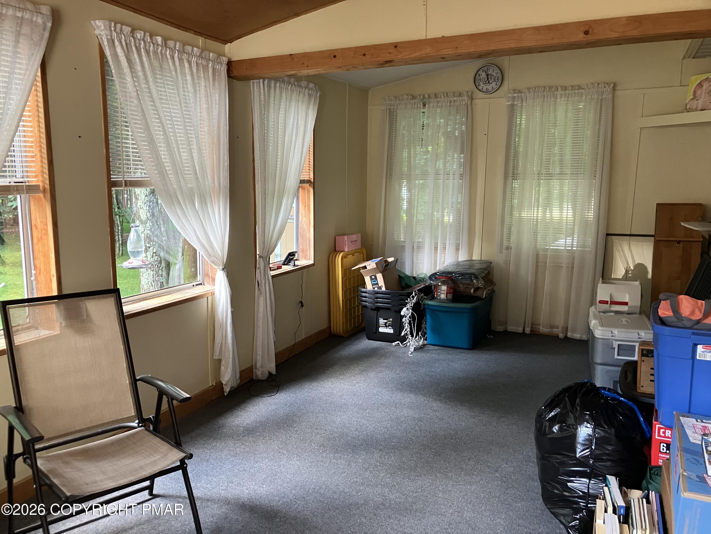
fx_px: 575
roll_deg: -0.3
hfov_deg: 63.4
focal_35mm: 28
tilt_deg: -9.5
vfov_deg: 49.7
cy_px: 267
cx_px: 356
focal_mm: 3.99
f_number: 1.8
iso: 250
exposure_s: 1/60
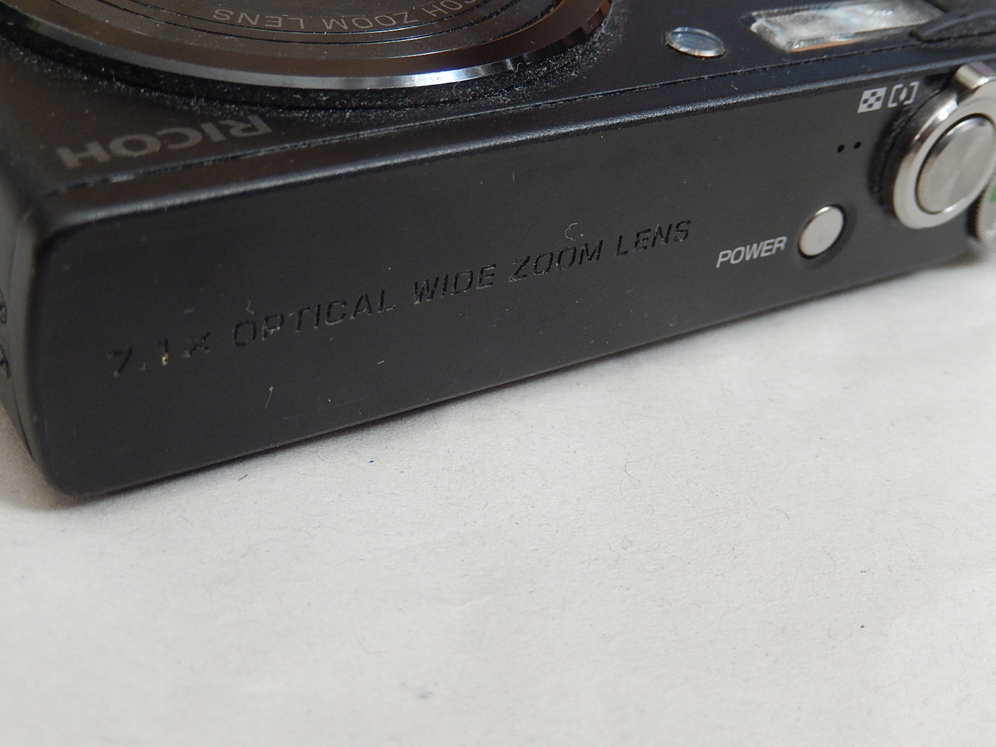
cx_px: 498
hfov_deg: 37.5
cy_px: 374
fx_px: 1467
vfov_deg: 28.6
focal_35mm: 51
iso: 400
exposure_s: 1/40
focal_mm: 9.2
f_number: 4.5
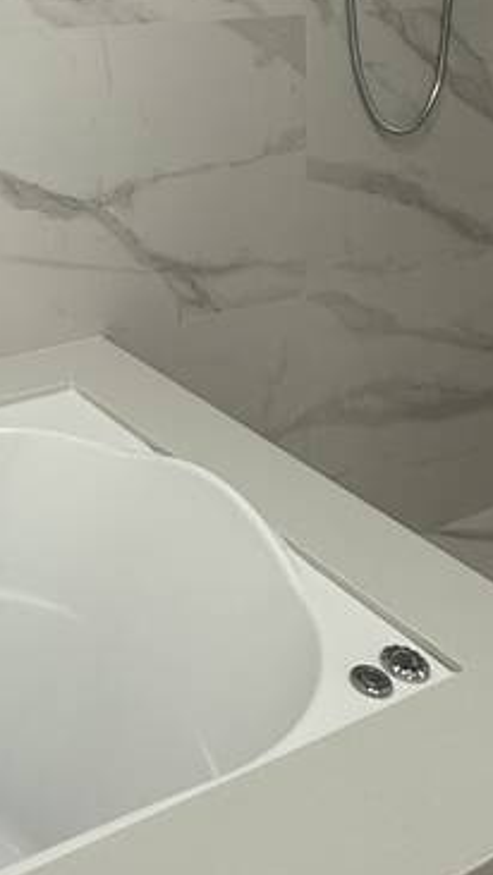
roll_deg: -0.7
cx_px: -122
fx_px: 1045
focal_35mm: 45
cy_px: -103
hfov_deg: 23.8
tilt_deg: +0.8
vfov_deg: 37.5
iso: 100
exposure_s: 1/120
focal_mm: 2.22
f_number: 2.2
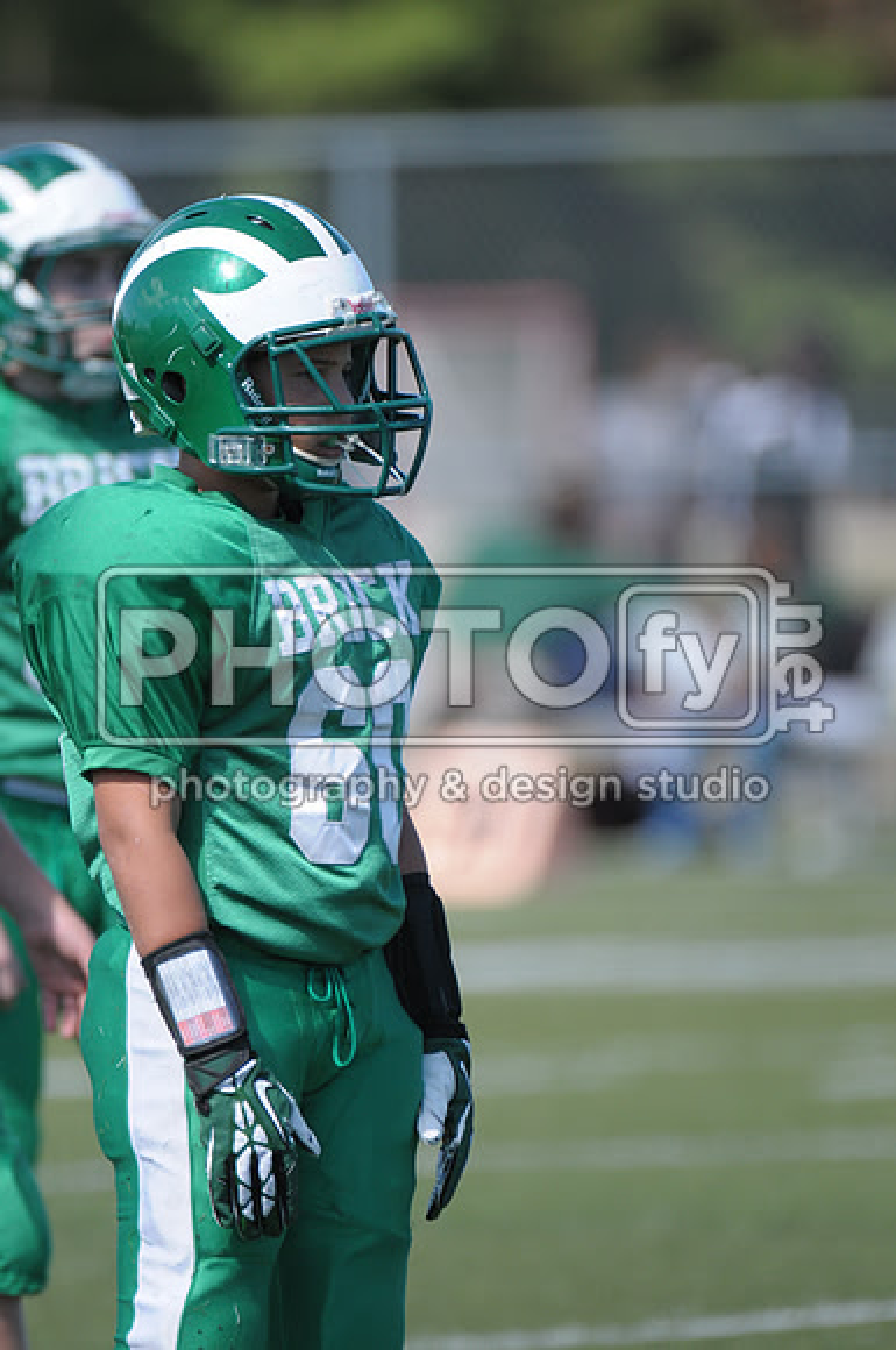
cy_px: 675
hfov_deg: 2.3
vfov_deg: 3.4
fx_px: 22465
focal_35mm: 600
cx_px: 448
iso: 640
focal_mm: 400
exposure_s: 1/2500
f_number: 4
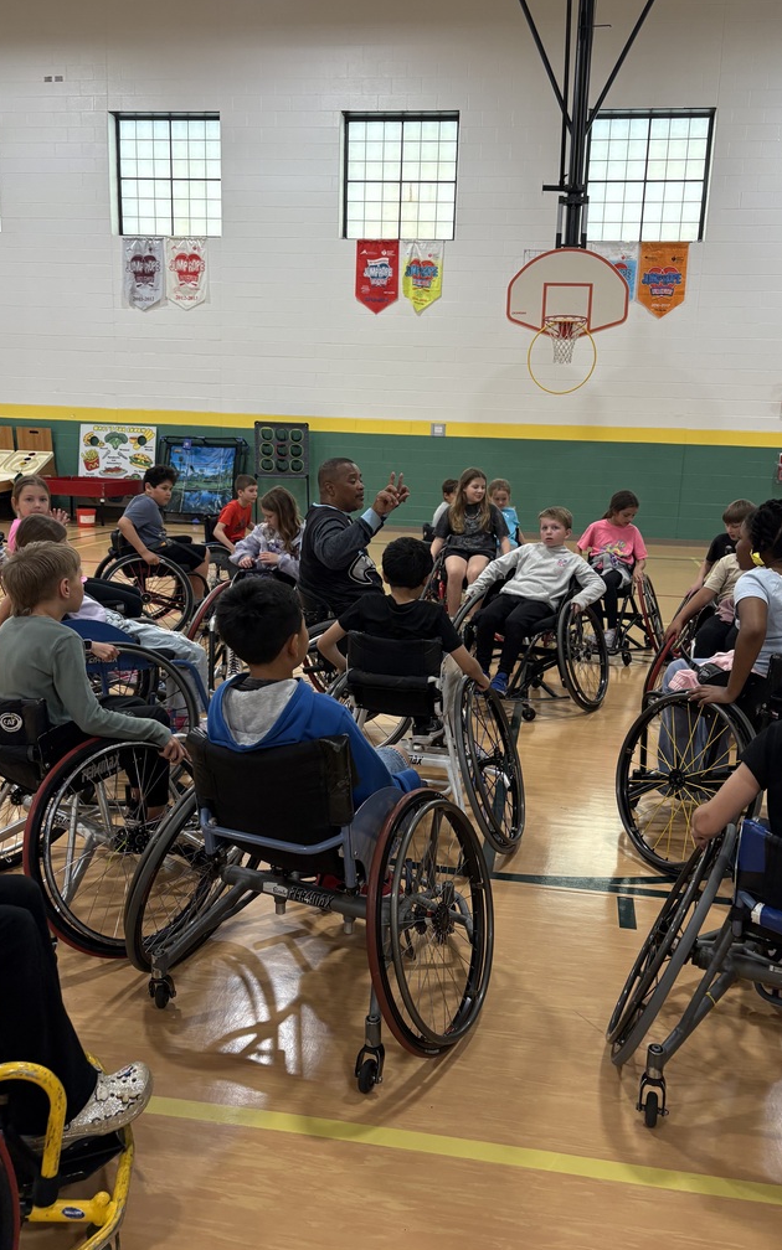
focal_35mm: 28
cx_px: 423
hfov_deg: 44.5
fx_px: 955
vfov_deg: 66.5
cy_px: 619
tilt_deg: -11.5
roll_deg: +0.1
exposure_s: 1/122
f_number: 1.6
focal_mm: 5.96
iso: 125
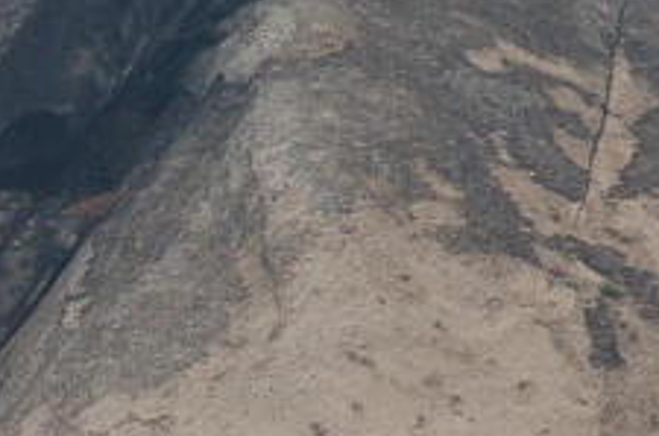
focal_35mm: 477
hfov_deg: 4.3
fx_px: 8713
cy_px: -37
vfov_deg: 2.9
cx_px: -9
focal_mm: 70
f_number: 10
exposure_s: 1/160
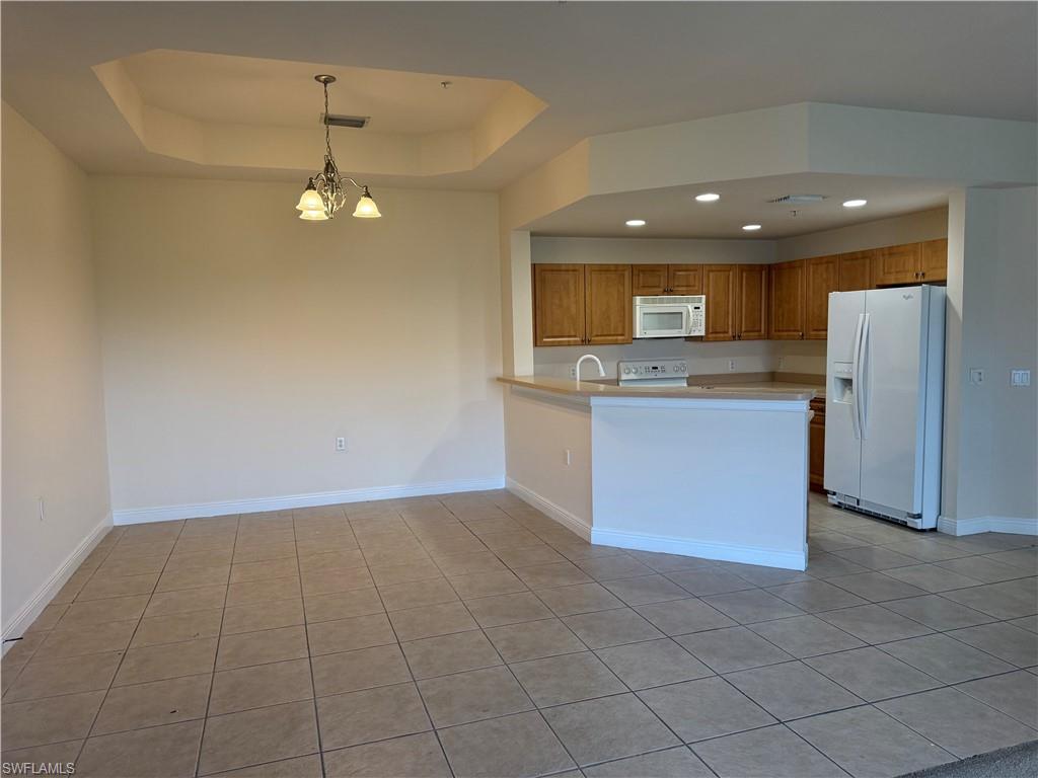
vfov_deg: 56.8
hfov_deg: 71.6
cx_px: 519
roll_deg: +1.0
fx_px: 720
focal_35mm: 24
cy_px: 389
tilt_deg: -4.0
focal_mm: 6.76
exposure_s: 1/129
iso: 200
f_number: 1.78
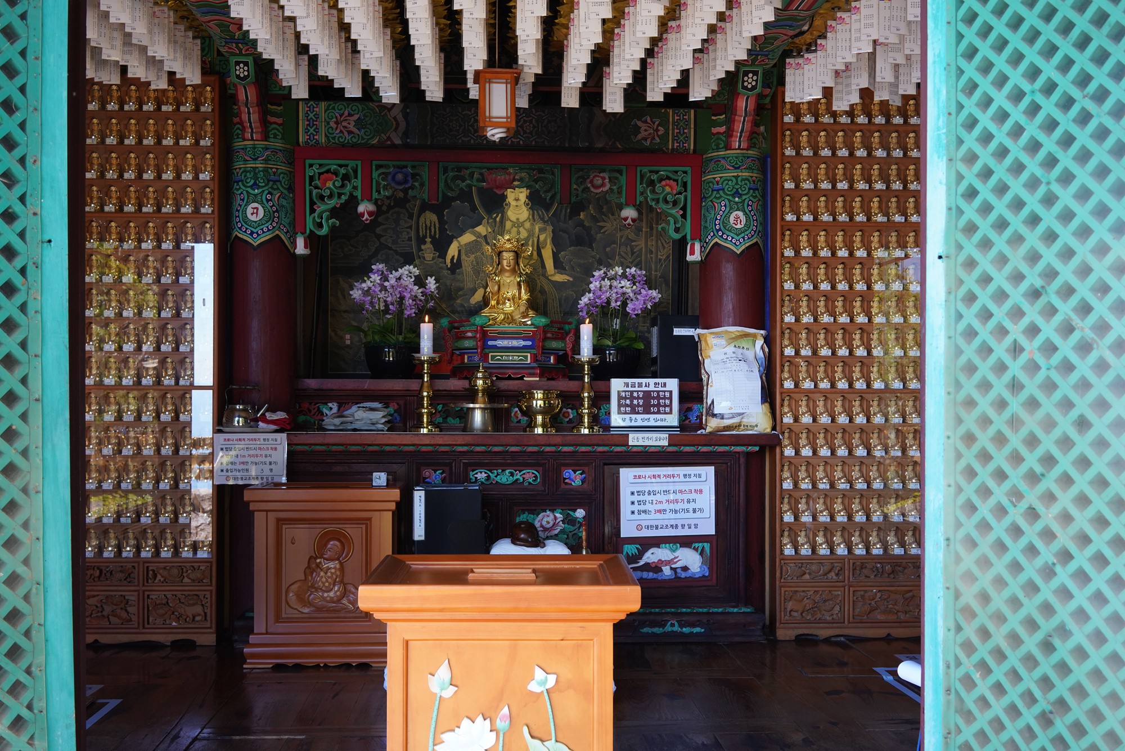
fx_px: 1094
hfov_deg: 54.4
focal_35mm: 35
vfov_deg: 37.9
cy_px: 376
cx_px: 562
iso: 800
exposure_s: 1/100
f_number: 7.1
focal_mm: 35
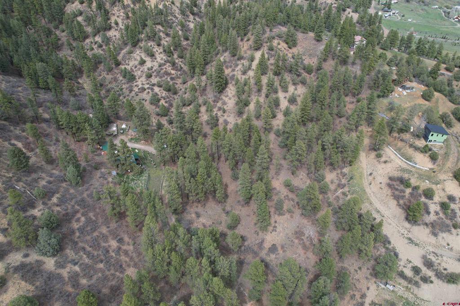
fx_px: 281
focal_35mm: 22
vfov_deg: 57.2
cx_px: 230
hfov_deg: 78.6
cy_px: 153
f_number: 2.8
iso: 100
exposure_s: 1/800
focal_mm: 8.38
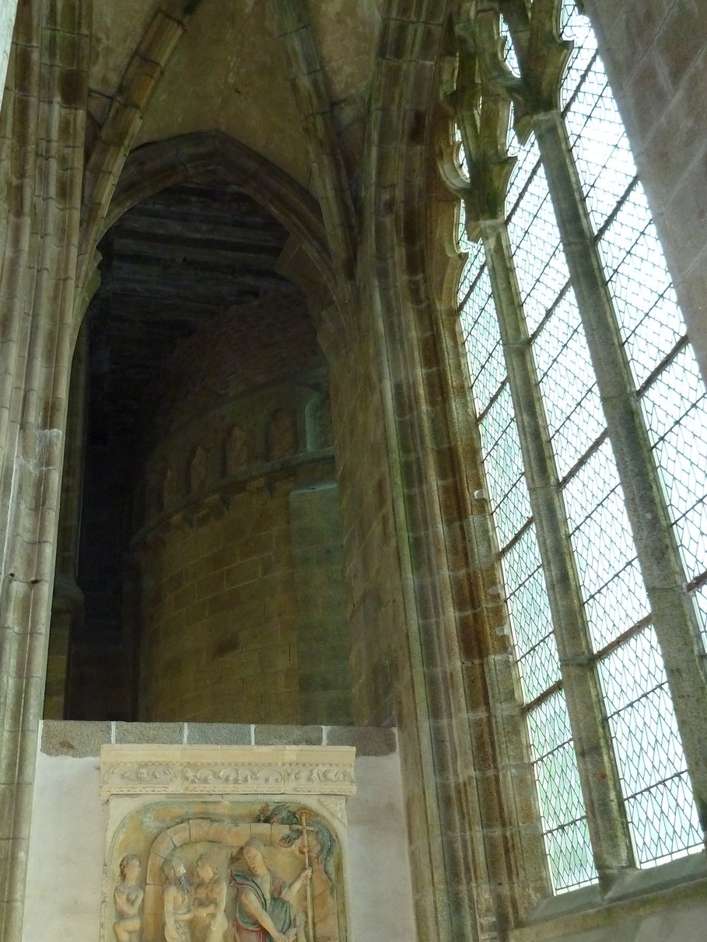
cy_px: 572
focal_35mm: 33
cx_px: 266
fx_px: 899
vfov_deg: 54.9
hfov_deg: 42.6
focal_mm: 4.1
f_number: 3.3
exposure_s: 1/30
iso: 250
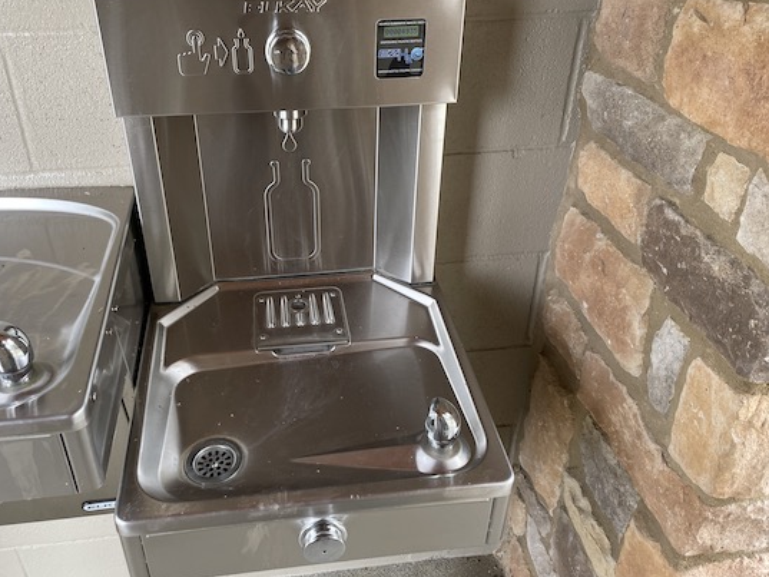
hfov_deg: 58.2
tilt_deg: -31.1
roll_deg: -0.1
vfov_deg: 45.4
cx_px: 339
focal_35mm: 31
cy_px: 259
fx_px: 689
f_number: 1.6
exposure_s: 1/121
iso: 80
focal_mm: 4.2
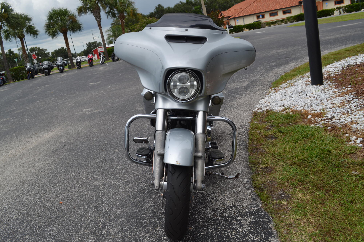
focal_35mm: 30
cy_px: 121
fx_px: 303
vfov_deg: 43.6
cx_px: 182
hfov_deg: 61.9
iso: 100
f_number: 8
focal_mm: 20
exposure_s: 1/250
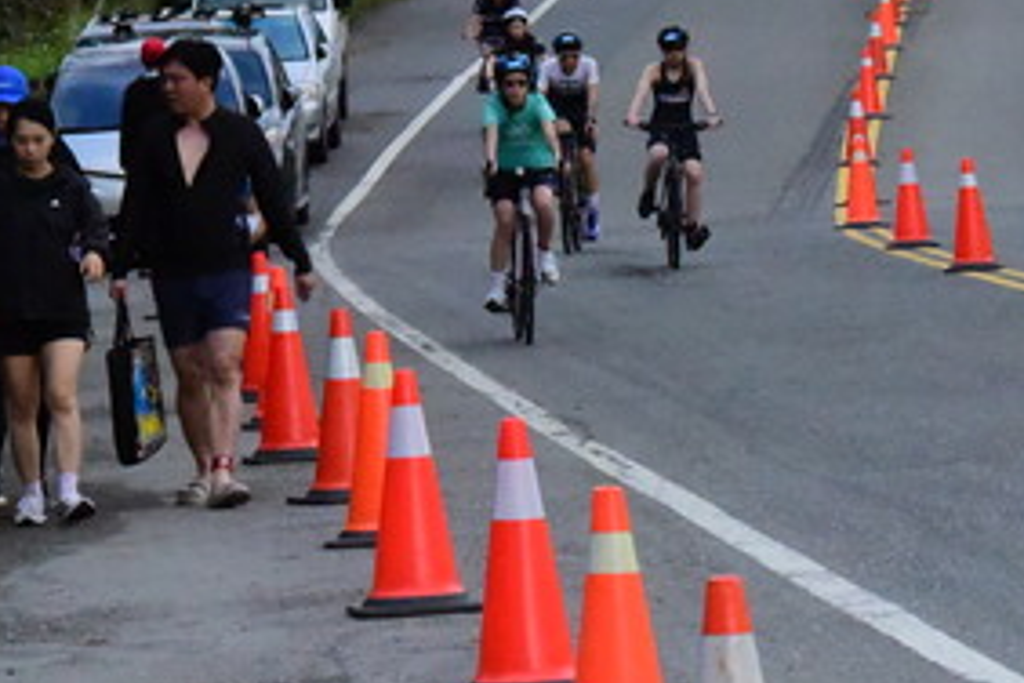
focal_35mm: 373
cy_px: 82
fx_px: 10609
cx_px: 679
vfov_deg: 3.7
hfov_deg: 5.5
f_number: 14
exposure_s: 1/3200
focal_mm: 135
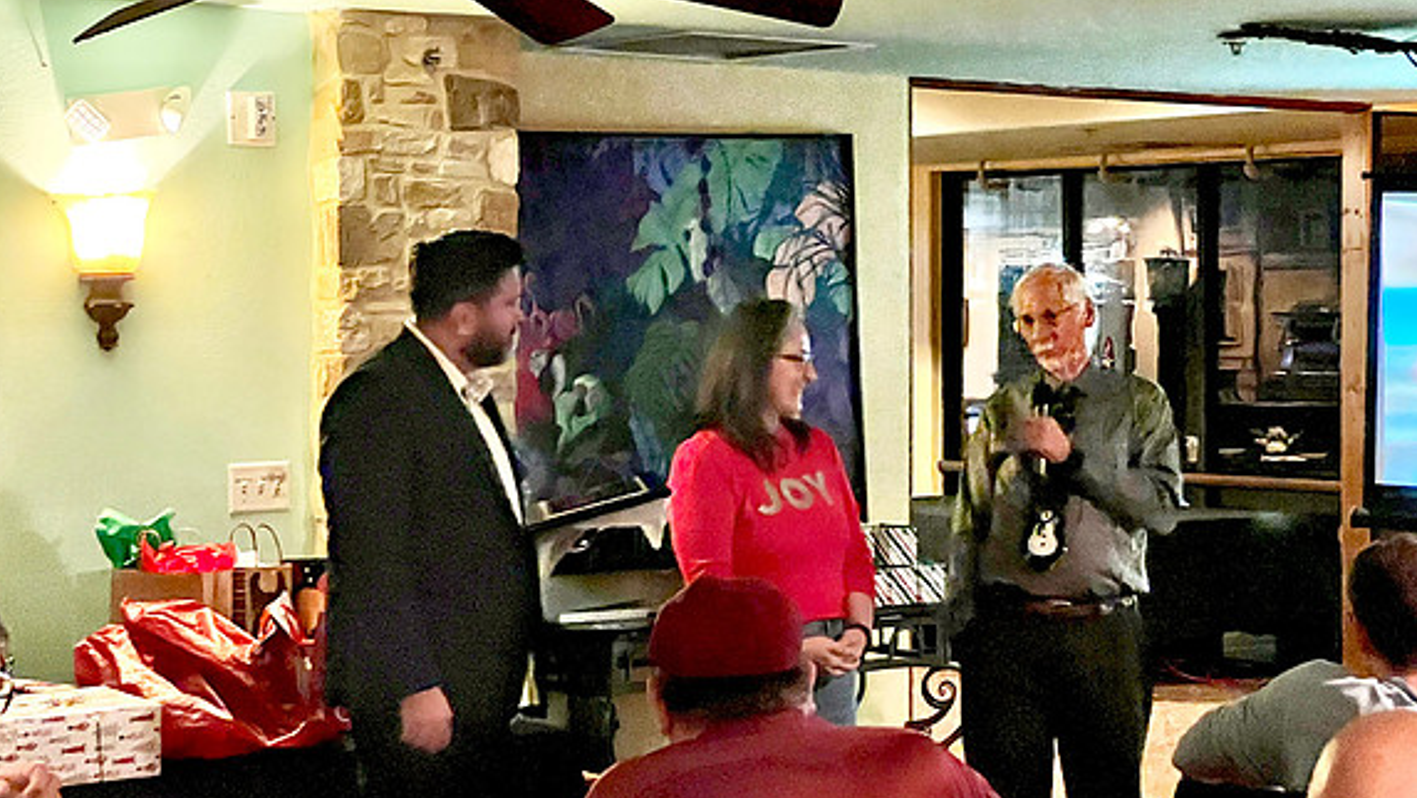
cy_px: 361
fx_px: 3194
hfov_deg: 25.0
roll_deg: +0.4
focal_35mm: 85
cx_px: 704
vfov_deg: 14.2
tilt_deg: -0.2
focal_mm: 9
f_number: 2.8
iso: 2000
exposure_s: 1/17
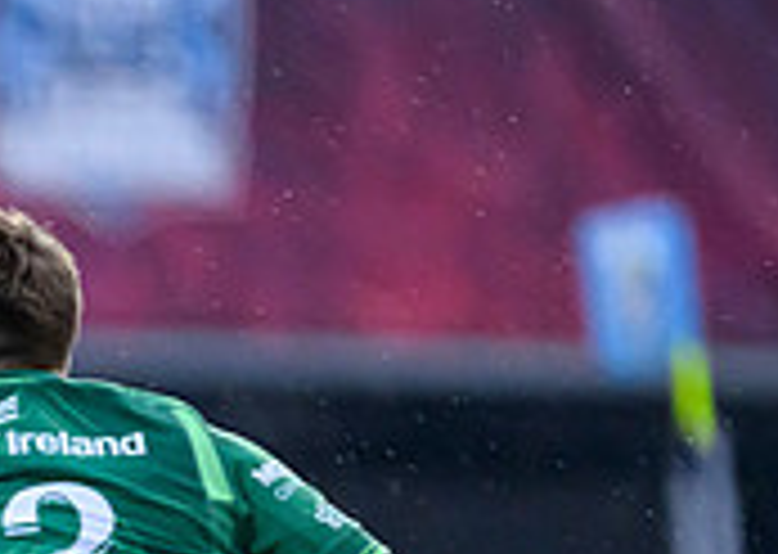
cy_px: 1144
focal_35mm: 1778
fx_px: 39225
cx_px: -971
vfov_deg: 0.8
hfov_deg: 1.1
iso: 4000
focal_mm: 400
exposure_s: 1/1250
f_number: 2.8
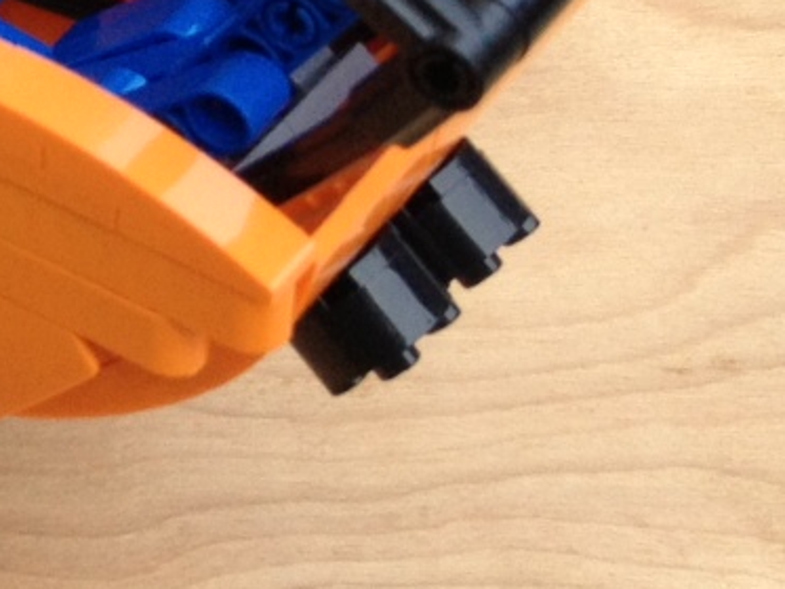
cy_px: -202
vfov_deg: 9.5
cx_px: -882
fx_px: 3471
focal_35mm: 153
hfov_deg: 11.4
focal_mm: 4.28
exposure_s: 1/120
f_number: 2.4
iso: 64
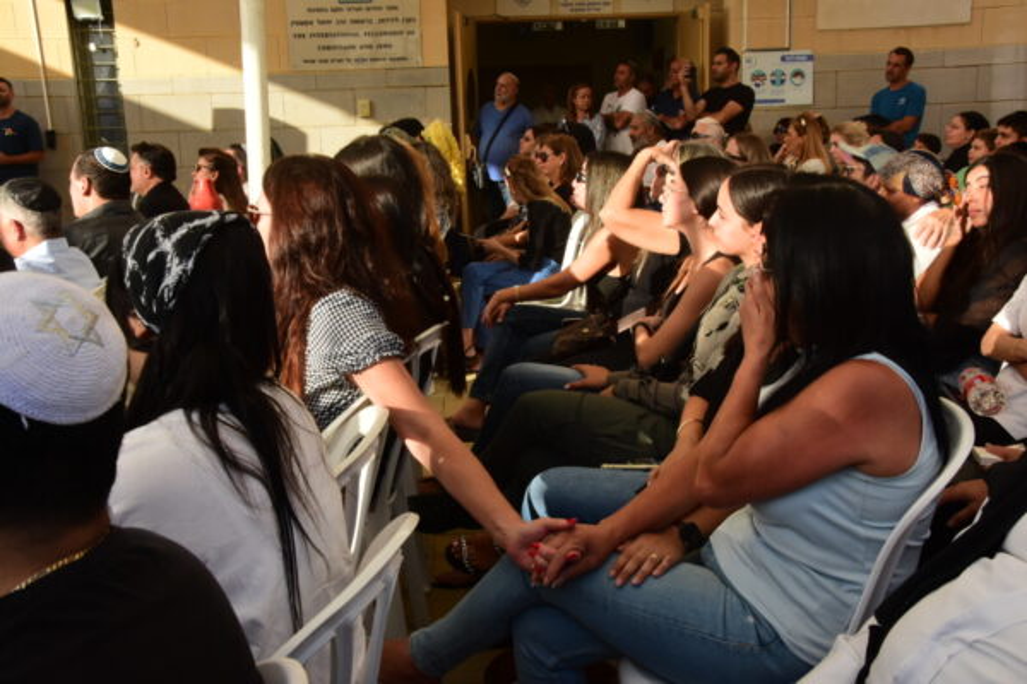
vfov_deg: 35.5
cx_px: 514
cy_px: 342
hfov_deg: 51.3
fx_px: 1070
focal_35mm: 38
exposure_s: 1/250
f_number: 16
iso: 1000
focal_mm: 25
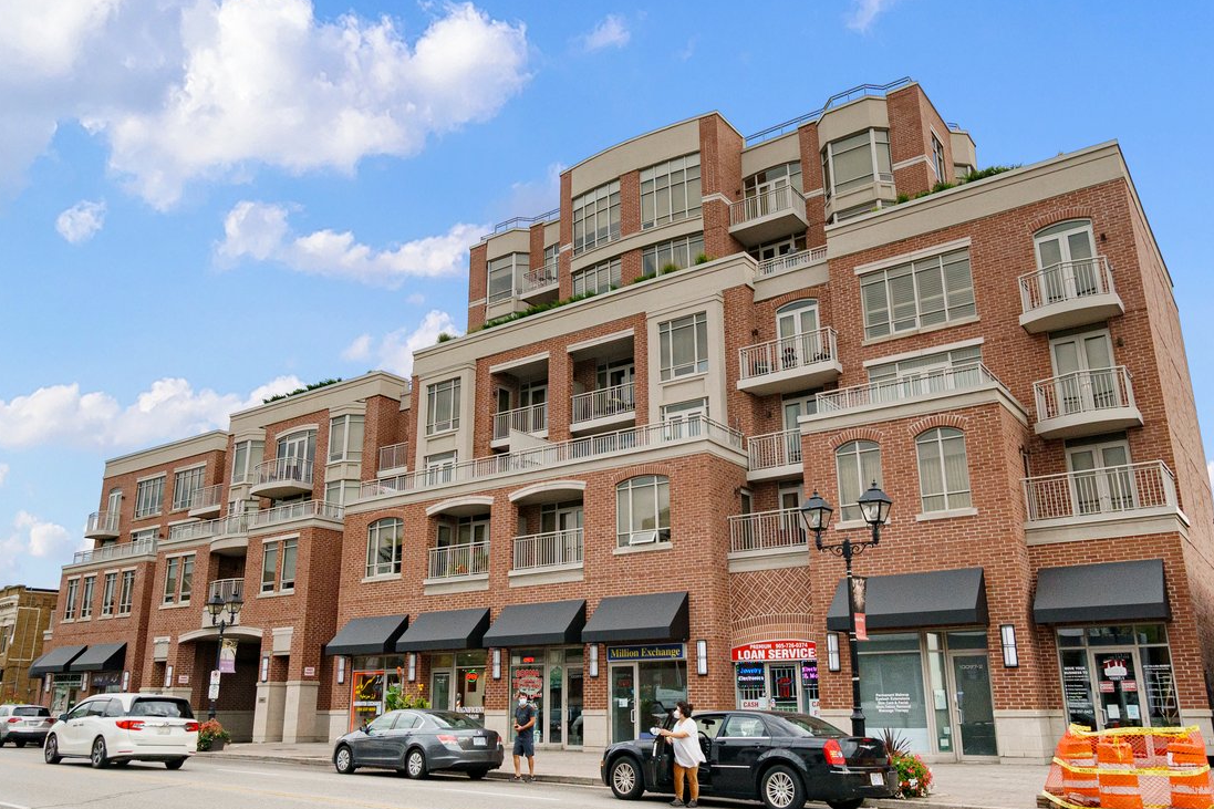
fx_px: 944
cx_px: 594
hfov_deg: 65.5
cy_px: 412
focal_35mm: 28
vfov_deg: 46.4
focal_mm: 10
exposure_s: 1/800
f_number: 6.3
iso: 640
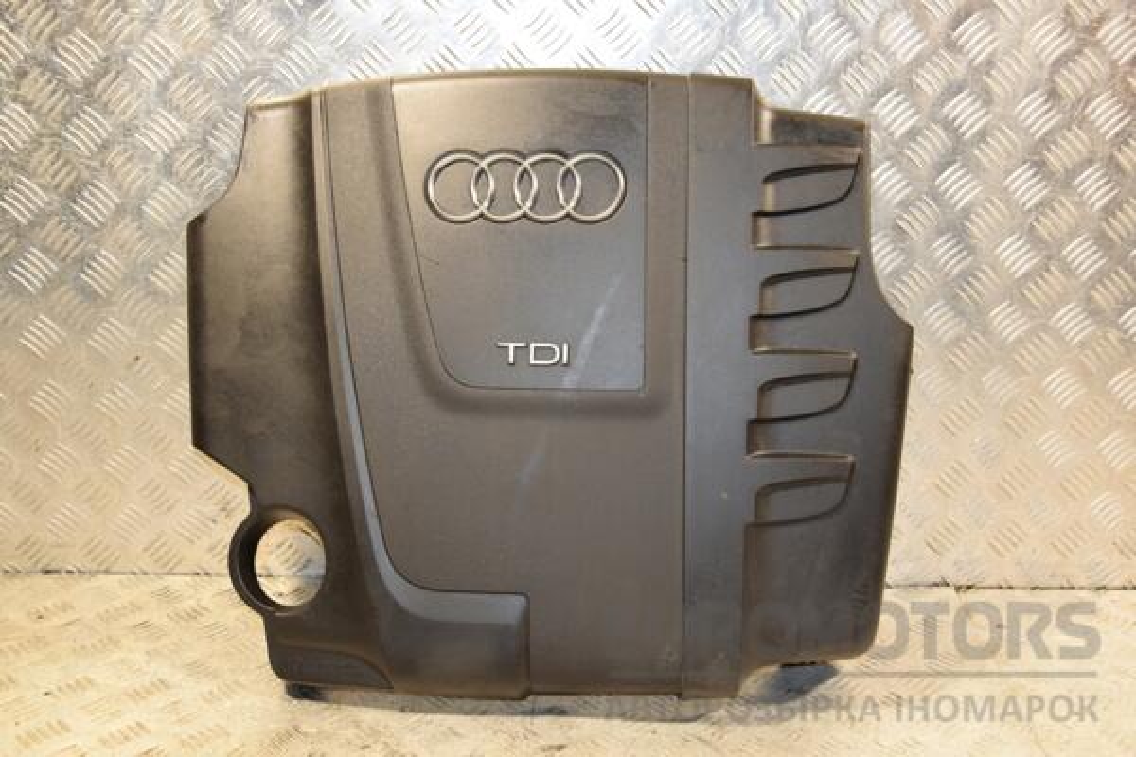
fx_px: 1325
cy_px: 378
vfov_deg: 31.9
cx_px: 568
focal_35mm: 42
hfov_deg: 46.4
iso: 800
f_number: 5
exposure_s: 1/125
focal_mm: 28
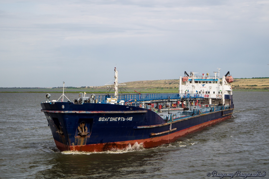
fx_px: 616
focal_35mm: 82
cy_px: 90
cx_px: 134
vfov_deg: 16.5
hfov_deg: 24.6
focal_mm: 55
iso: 100
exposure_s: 1/640
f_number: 5.6
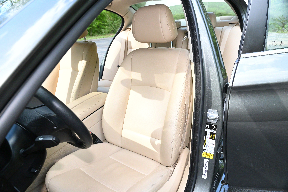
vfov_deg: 53.1
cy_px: 96
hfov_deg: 73.8
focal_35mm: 24
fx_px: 192
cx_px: 144
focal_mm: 24
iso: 4000
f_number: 6.3
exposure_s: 1/400
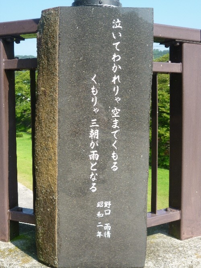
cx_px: 100
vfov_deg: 42.9
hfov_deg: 32.9
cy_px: 134
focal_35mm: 44
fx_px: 340
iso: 100
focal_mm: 7.9
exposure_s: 1/400
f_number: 3.3
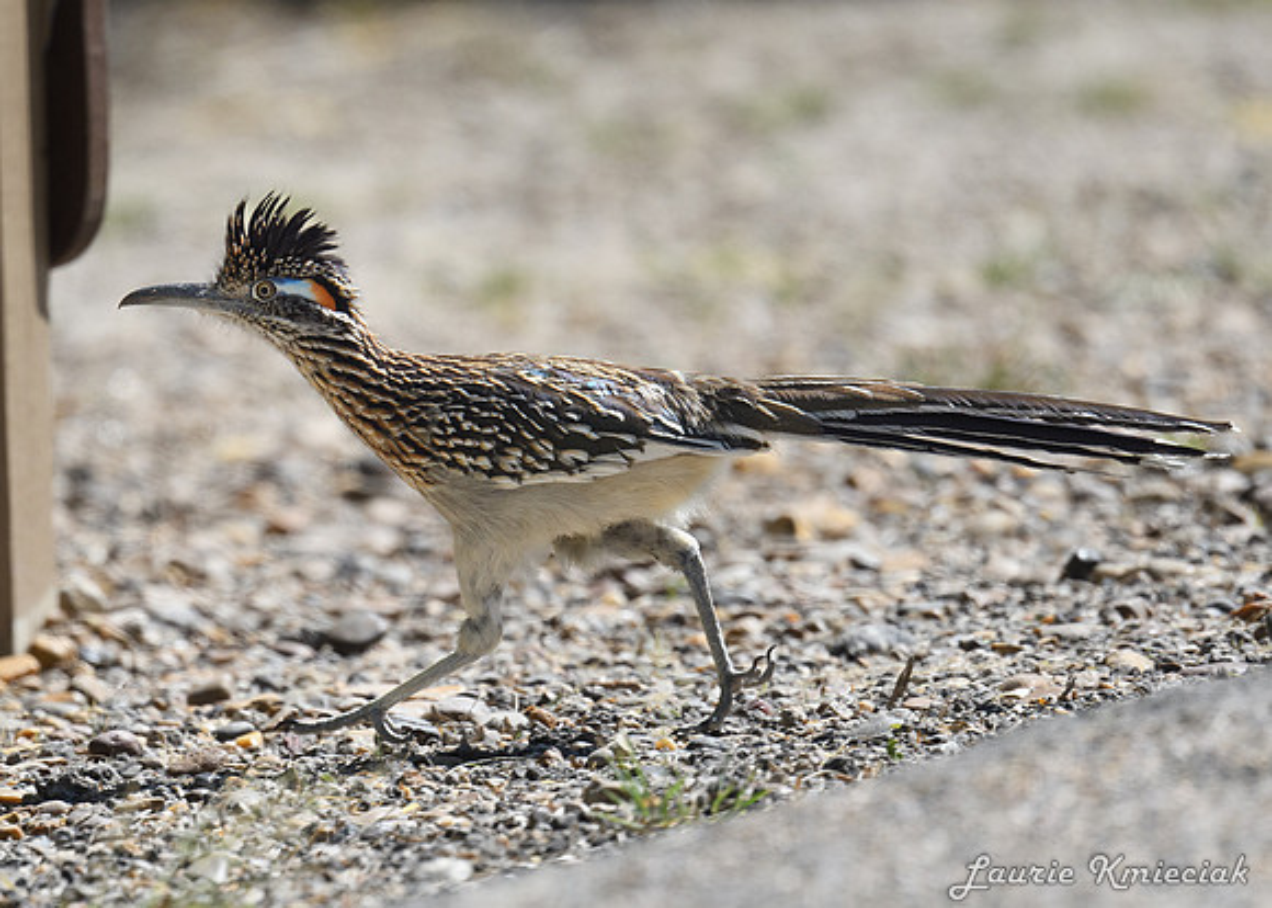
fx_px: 41858
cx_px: 365
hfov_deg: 1.7
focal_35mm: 1159
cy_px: 475
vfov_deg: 1.2
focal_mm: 500
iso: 500
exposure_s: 1/1600
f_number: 5.6
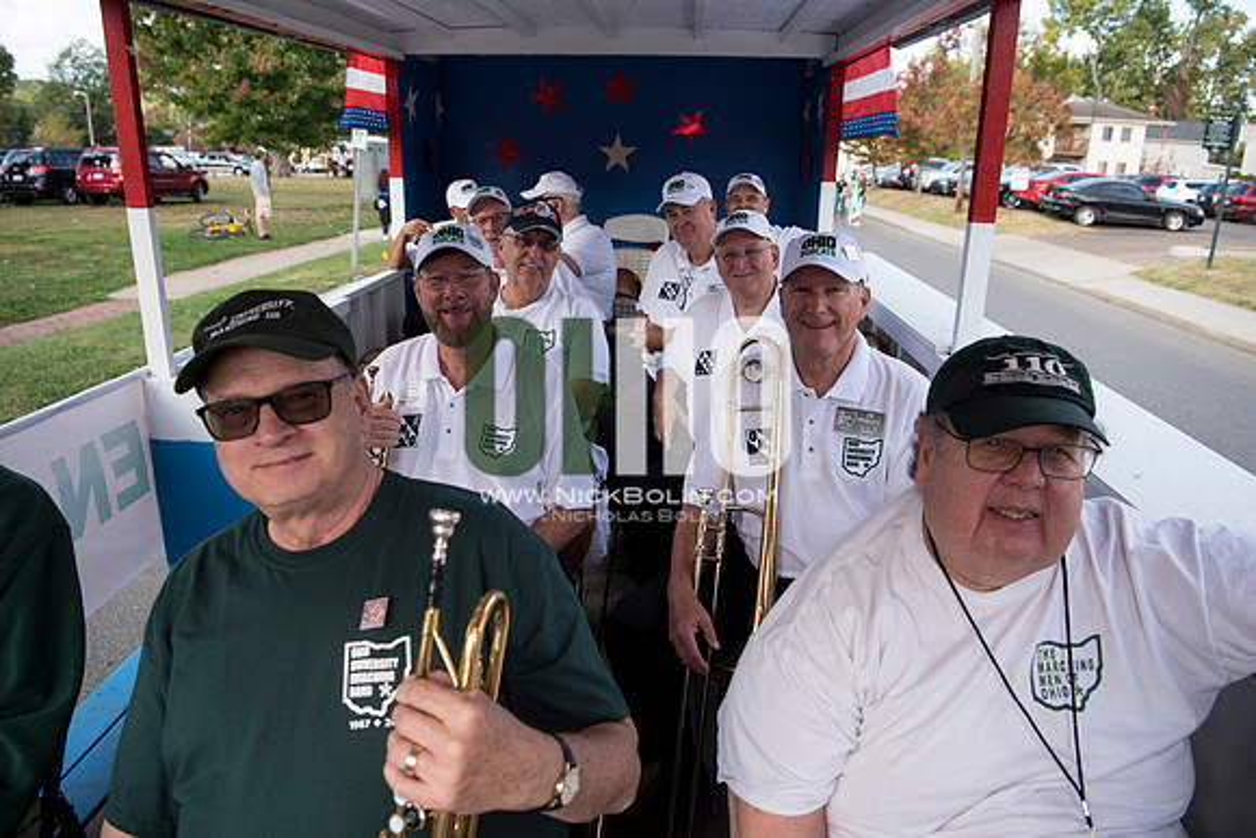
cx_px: 628
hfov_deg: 73.7
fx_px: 837
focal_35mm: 24
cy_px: 419
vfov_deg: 53.2
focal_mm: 24
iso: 250
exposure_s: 1/320
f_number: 4.5
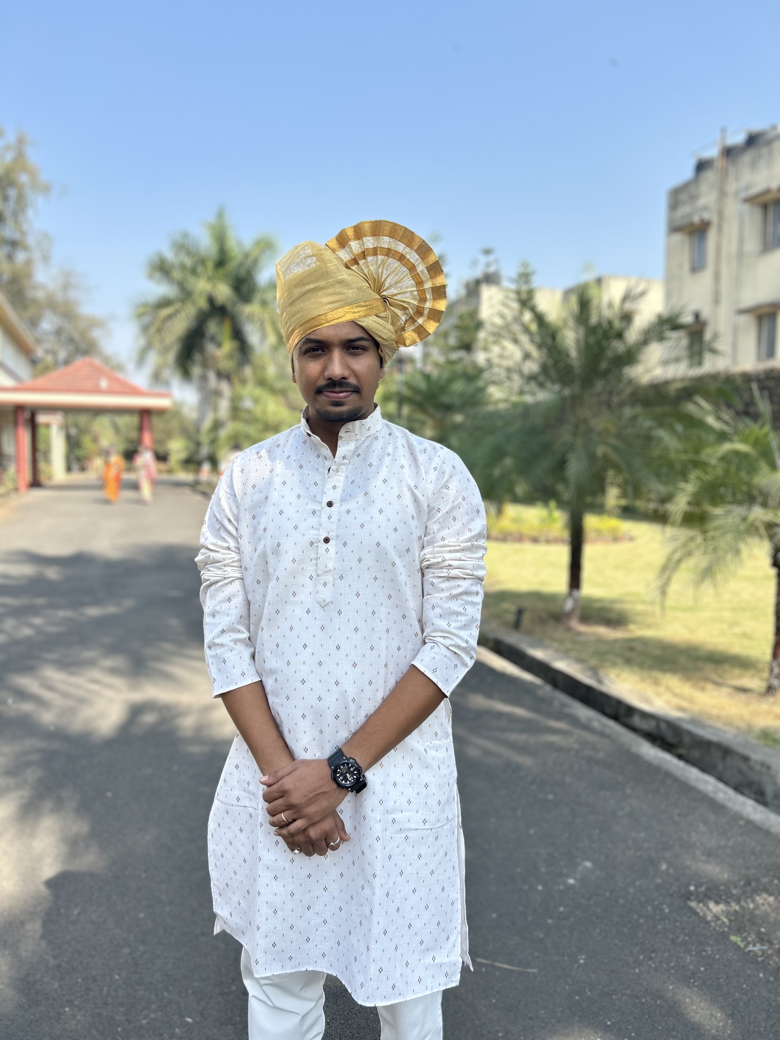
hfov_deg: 53.1
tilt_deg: -4.6
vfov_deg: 67.3
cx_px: 390
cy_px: 520
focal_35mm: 26
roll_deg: -0.9
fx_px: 781
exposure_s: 1/2123
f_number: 1.5
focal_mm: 5.7
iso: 50
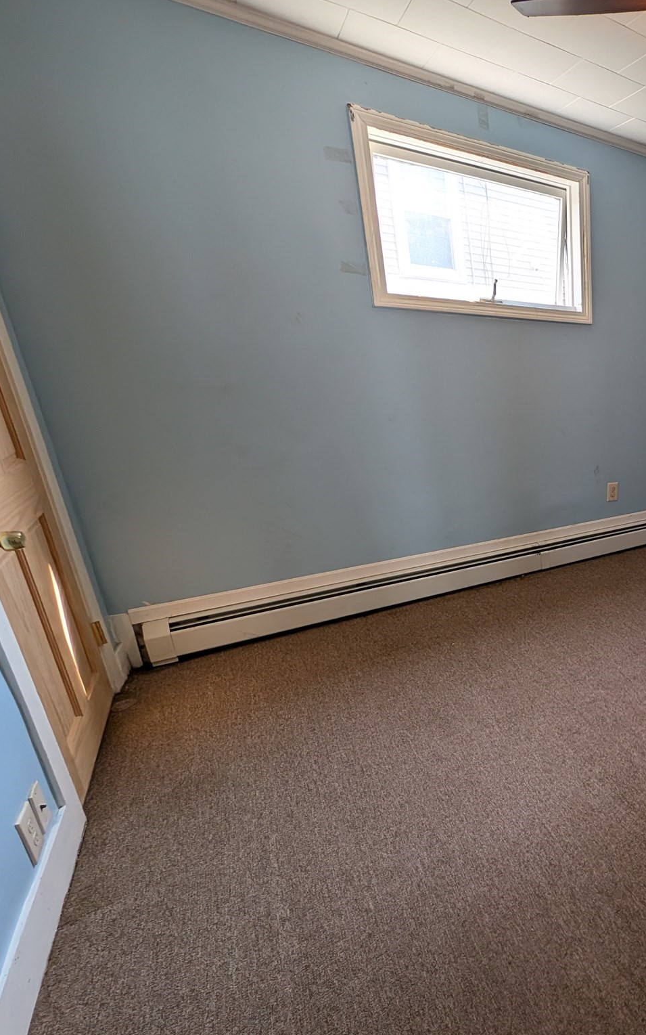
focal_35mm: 17
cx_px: 689
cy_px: 519
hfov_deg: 50.1
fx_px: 479
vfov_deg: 94.4
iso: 79
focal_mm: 2.23
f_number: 1.95
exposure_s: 1/120
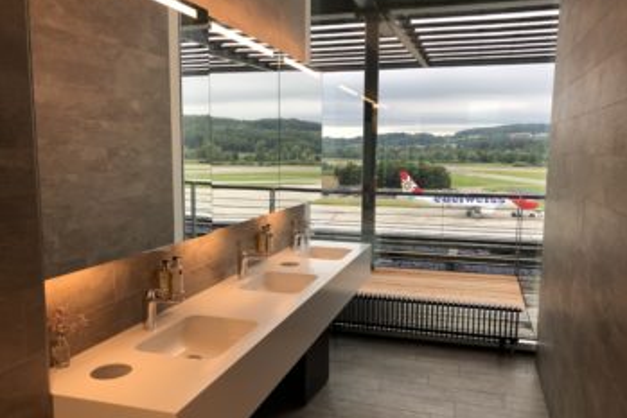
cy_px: 230
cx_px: 322
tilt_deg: -7.6
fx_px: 523
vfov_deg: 43.6
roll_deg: +0.4
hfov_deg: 61.9
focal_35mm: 30
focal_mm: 4
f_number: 1.8
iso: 32
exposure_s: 1/90
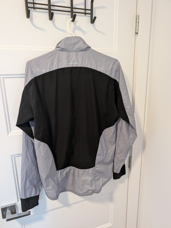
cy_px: 114
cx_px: 86
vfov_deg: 71.5
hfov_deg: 56.9
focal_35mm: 24
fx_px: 158
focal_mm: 6.9
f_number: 1.68
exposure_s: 1/60
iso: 589
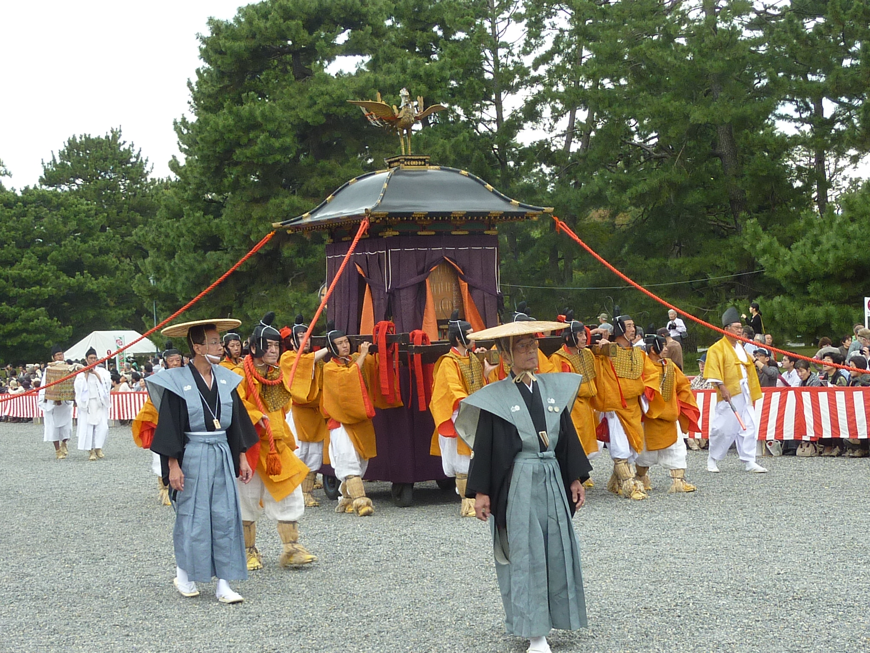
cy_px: 326
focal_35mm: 71
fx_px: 1784
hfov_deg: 27.4
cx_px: 435
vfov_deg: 20.7
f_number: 3.6
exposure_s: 1/80
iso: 80
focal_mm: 6.5
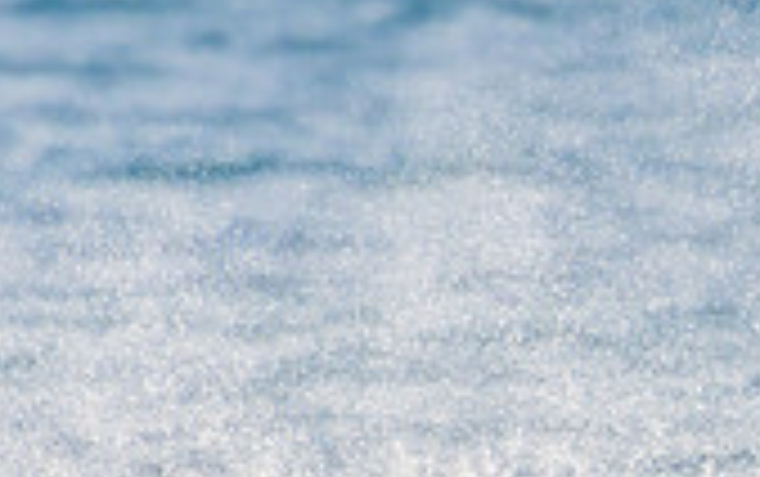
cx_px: 1111
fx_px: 58053
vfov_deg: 0.5
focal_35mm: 2800
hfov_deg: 0.7
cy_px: 700
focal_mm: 800
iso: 800
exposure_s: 1/2000
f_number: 11
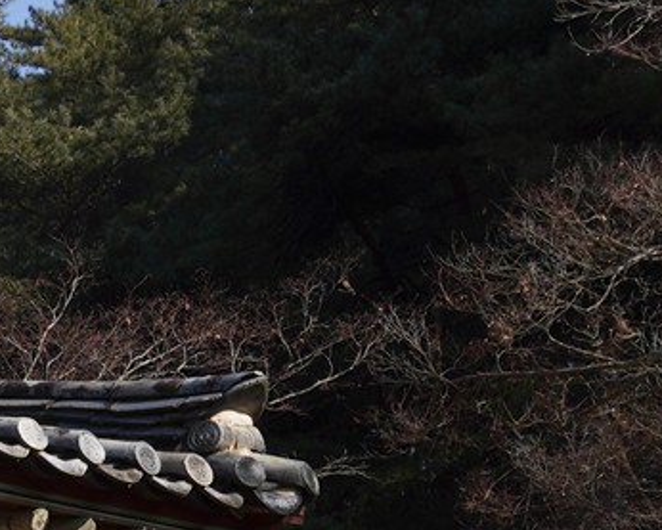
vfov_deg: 8.3
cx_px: -909
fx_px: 3508
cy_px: 982
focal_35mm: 179
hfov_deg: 9.6
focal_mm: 33
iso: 160
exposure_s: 1/100
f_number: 16
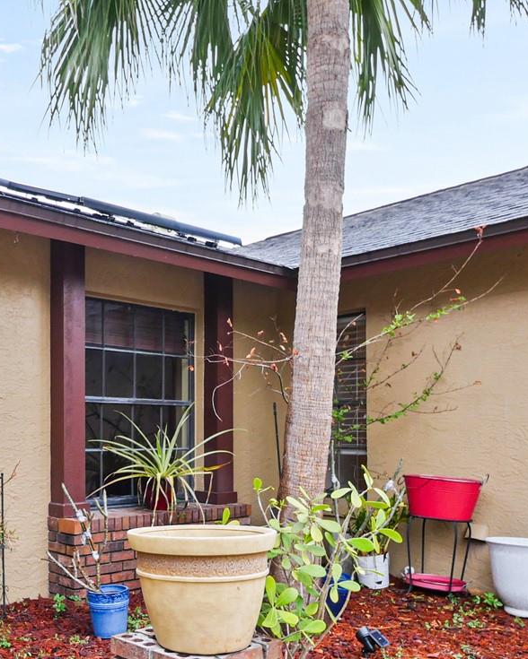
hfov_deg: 41.2
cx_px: 93
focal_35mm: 34
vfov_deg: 52.1
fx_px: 664
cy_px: 422
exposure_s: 1/125
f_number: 4.5
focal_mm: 8
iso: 200
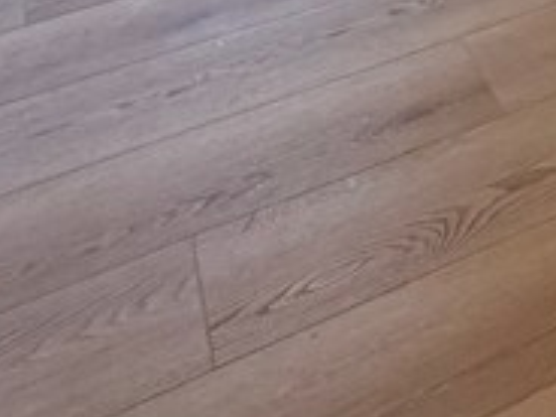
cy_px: -710
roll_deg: +0.6
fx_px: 1253
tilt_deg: +0.2
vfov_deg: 12.4
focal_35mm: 78
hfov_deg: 18.7
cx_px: 1027
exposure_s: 1/120
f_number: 2.2
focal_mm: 2.22
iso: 125
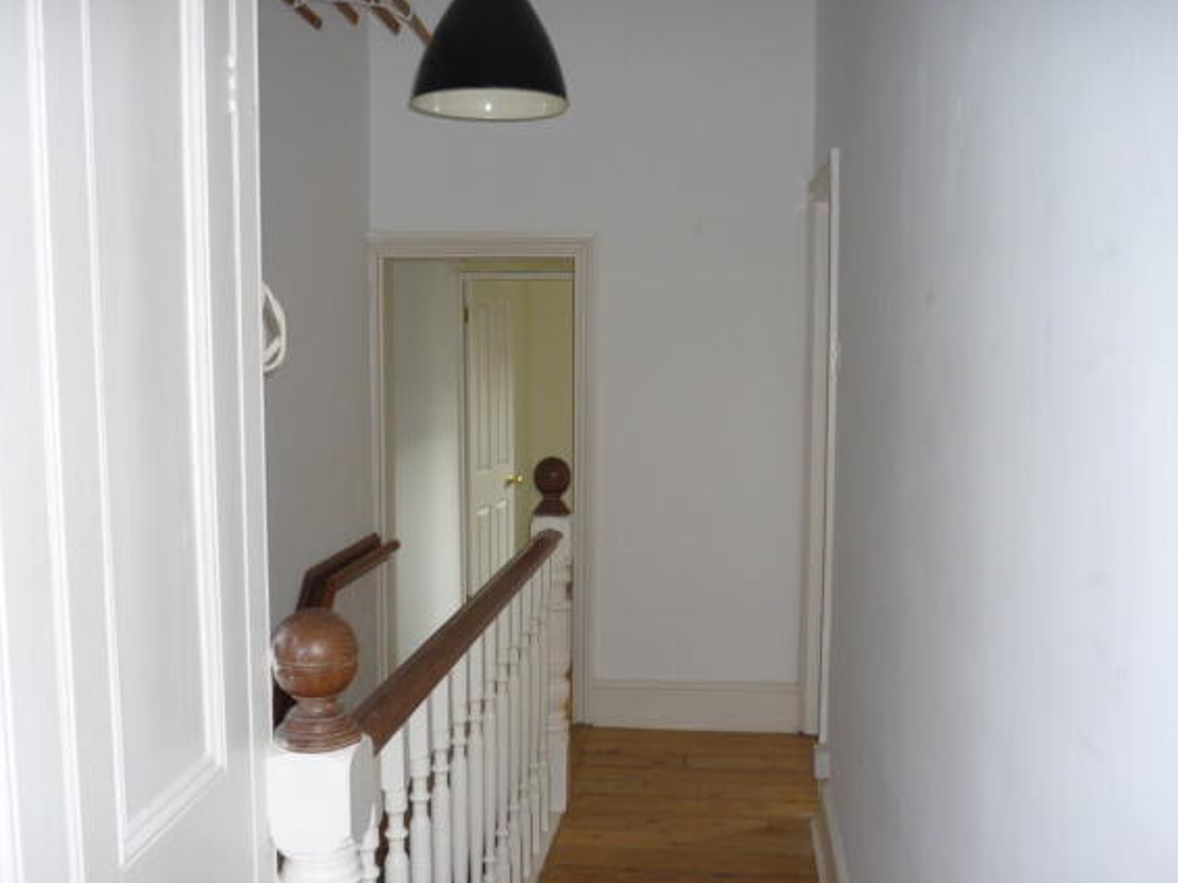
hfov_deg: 54.0
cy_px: 453
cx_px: 584
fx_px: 1157
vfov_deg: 41.8
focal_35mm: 34
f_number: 2.8
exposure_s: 1/30
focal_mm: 5.5
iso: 100
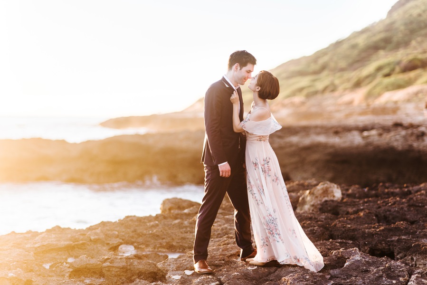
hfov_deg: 23.9
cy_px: 142
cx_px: 214
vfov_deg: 16.1
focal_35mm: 85
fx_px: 1008
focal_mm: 85
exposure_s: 1/800
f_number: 2.2
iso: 200
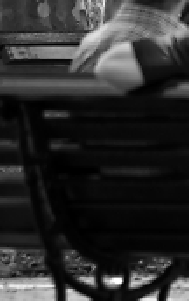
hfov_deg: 0.8
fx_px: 13101
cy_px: -38
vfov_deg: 1.3
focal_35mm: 1595
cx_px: 483
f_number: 5.8
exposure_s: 1/200
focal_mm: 300
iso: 200
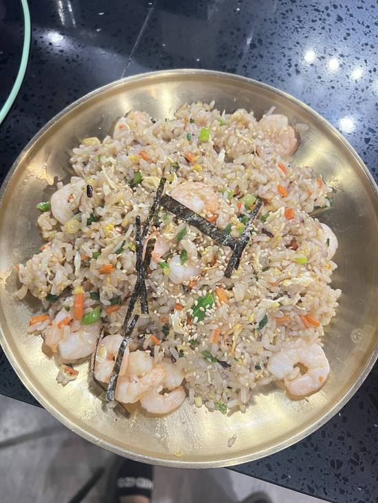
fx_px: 378
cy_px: 252
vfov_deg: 67.3
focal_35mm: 26
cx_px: 189
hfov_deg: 53.1
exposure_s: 1/60
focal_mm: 5.7
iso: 400
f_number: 1.5
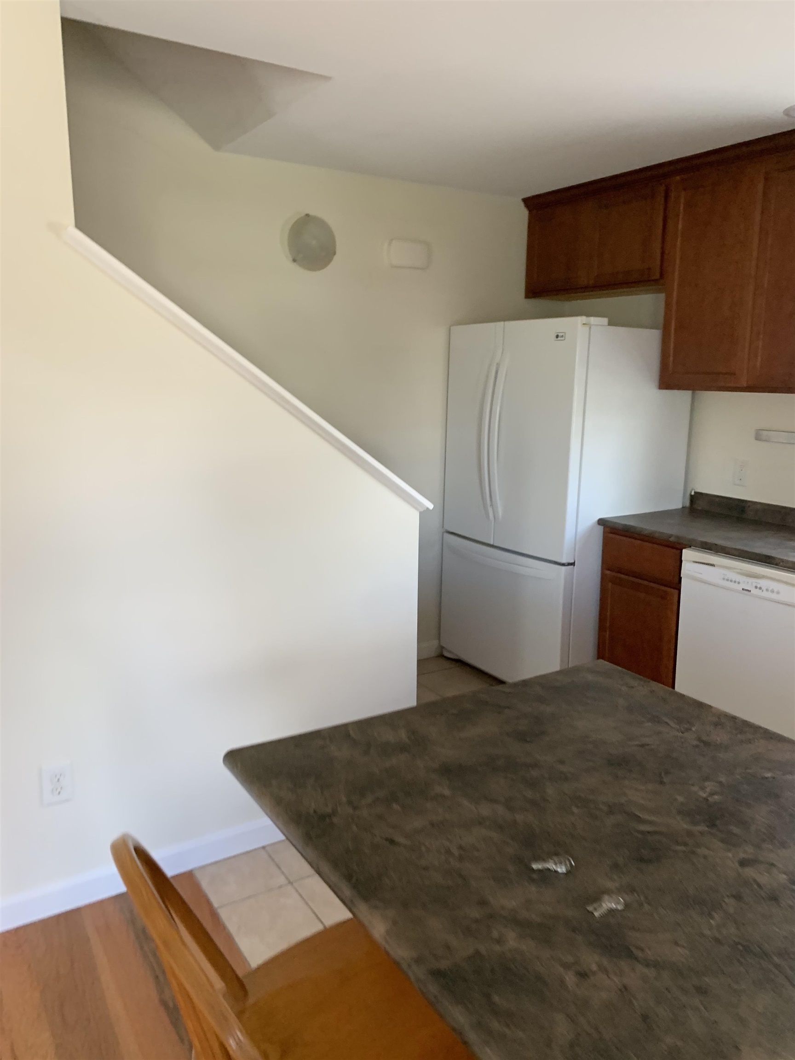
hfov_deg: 53.1
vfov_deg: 67.3
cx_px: 398
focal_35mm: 26
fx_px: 796
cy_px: 530
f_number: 1.8
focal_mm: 4.25
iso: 160
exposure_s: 1/60
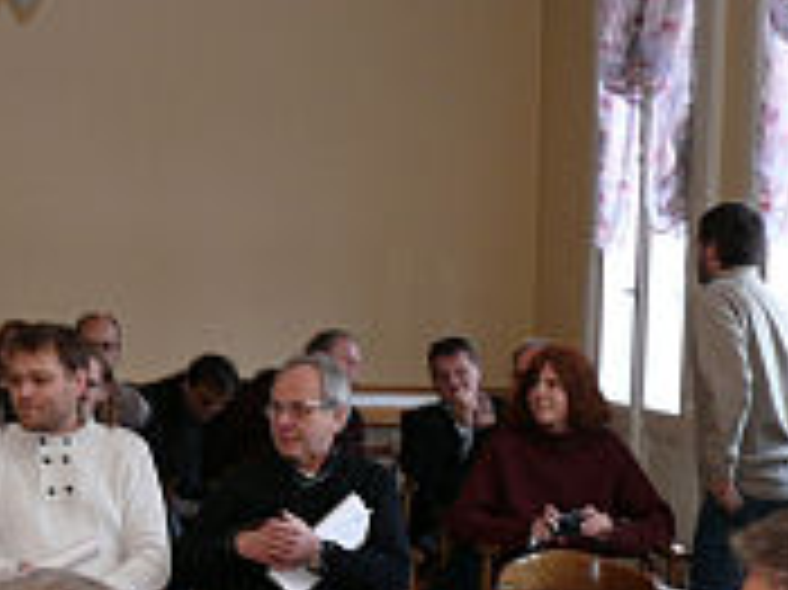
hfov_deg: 20.4
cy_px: 576
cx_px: -153
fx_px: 2047
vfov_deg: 16.1
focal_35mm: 90
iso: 100
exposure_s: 1/30
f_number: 2.8
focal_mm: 7.4
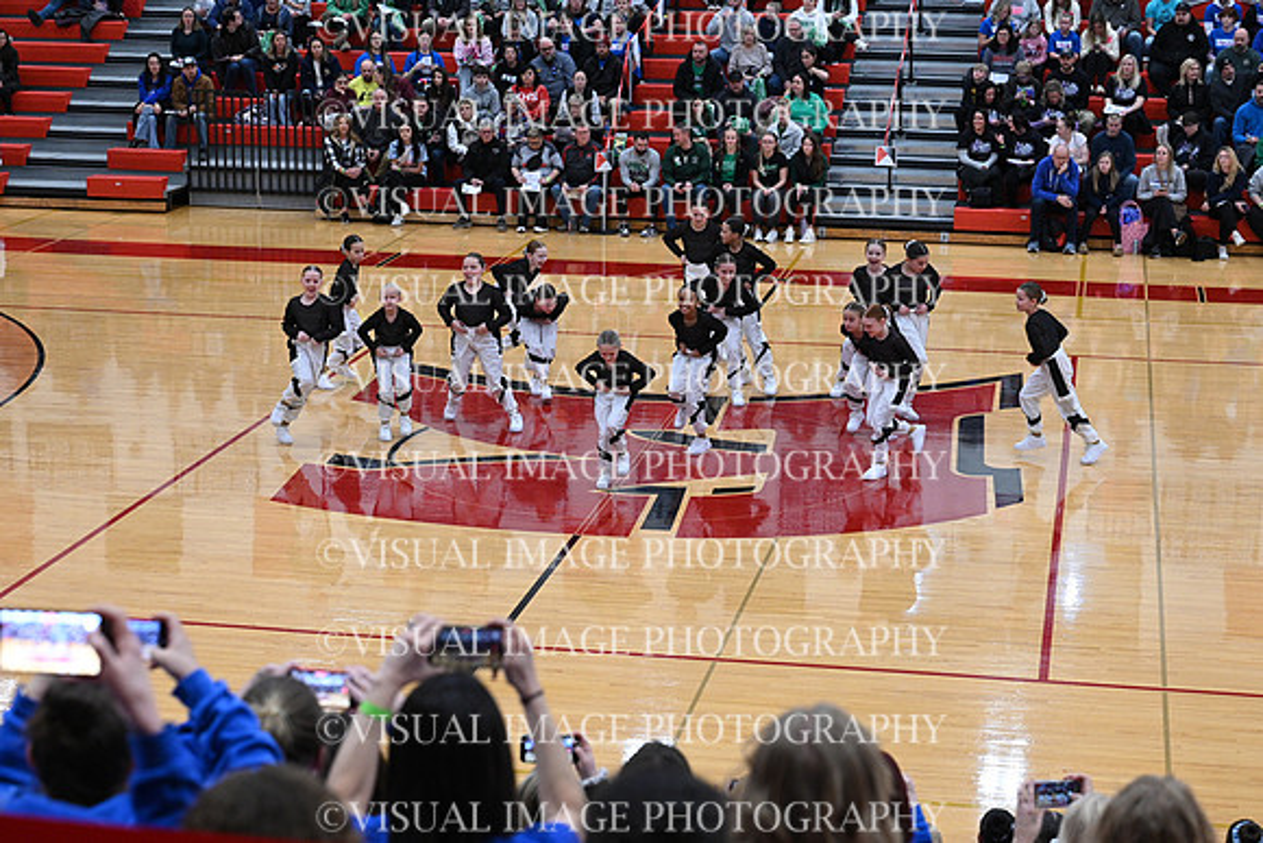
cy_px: 422
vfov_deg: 19.5
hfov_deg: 28.8
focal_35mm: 70
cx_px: 632
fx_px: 2456
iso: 4000
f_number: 4
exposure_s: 1/320
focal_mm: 70
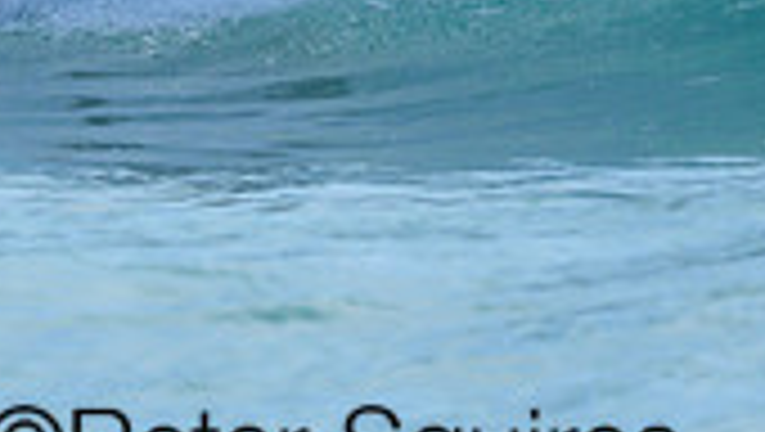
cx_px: 333
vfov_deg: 0.4
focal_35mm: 2857
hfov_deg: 0.8
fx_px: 58008
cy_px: -299
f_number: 6.3
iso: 320
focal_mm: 800
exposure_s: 1/2000
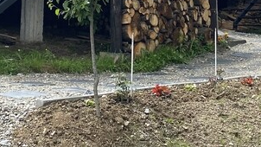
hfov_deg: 22.2
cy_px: -124
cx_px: 121
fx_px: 665
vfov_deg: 11.6
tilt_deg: +12.8
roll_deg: +1.2
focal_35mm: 96
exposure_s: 1/2571
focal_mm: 4.25
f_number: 1.8
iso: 32
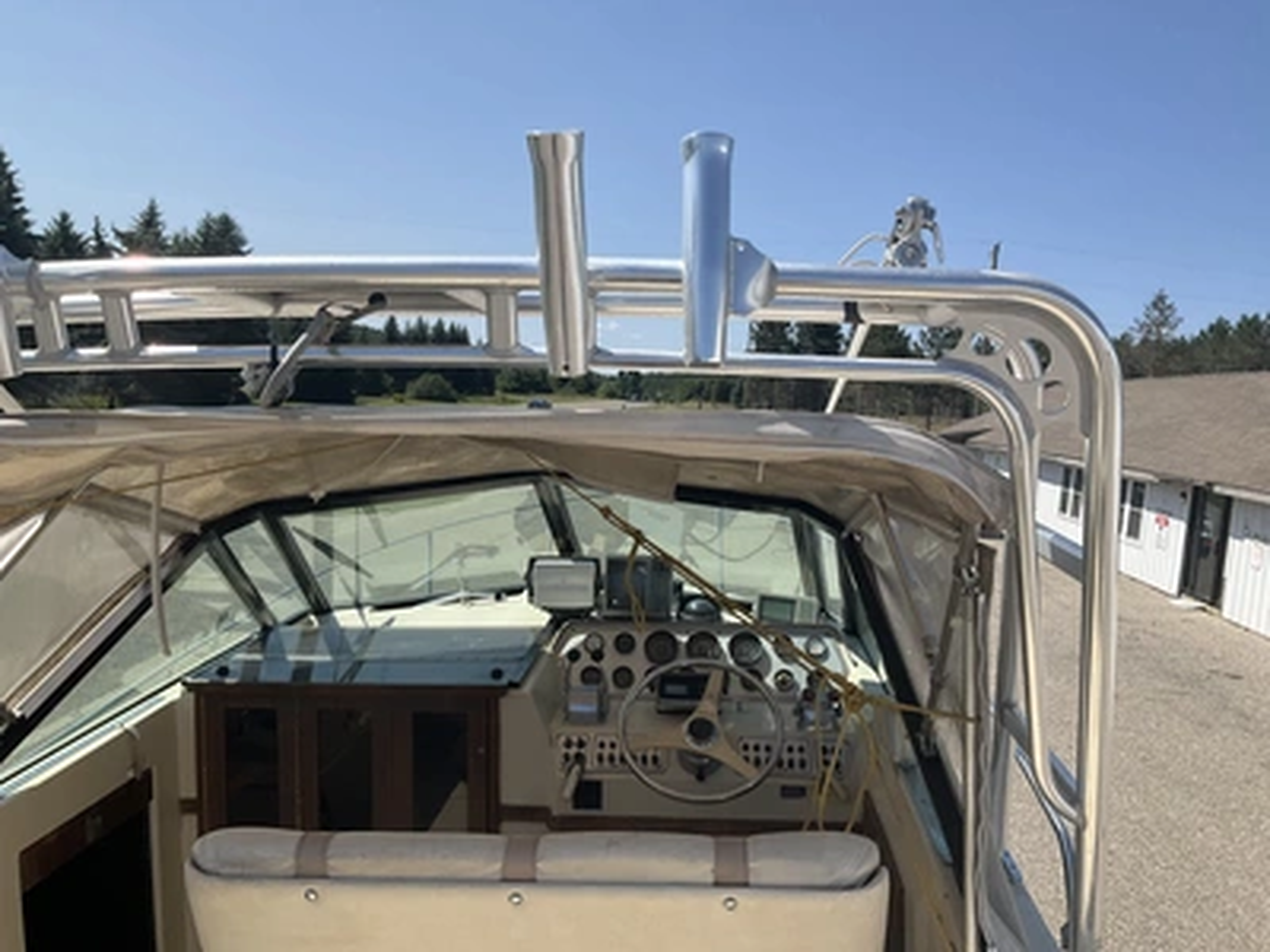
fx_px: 1064
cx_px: 635
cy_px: 476
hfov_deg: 61.7
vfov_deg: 48.2
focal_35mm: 29
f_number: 1.8
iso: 25
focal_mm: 3
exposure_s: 1/2227
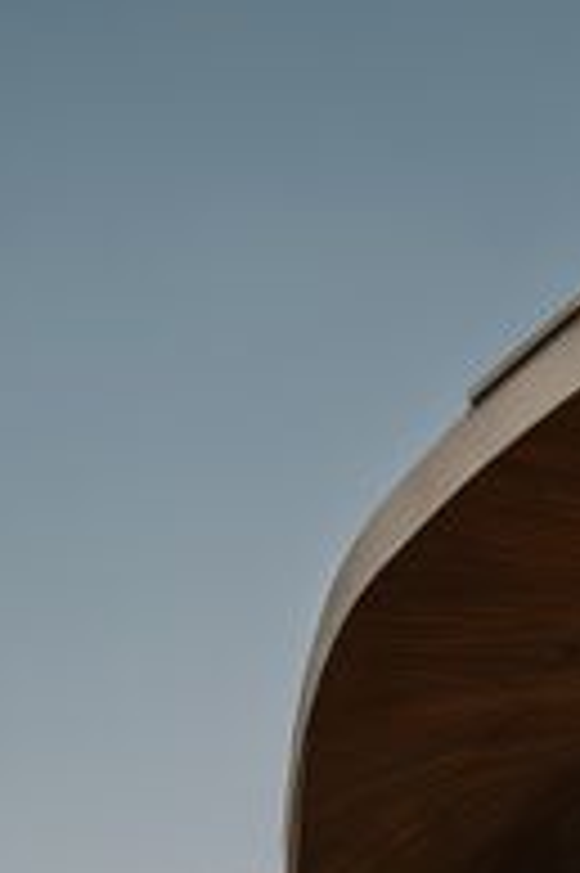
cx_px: 605
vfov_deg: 18.1
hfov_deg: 12.2
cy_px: 783
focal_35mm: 111
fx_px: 2687
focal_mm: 50
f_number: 10
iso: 100
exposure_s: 1/50
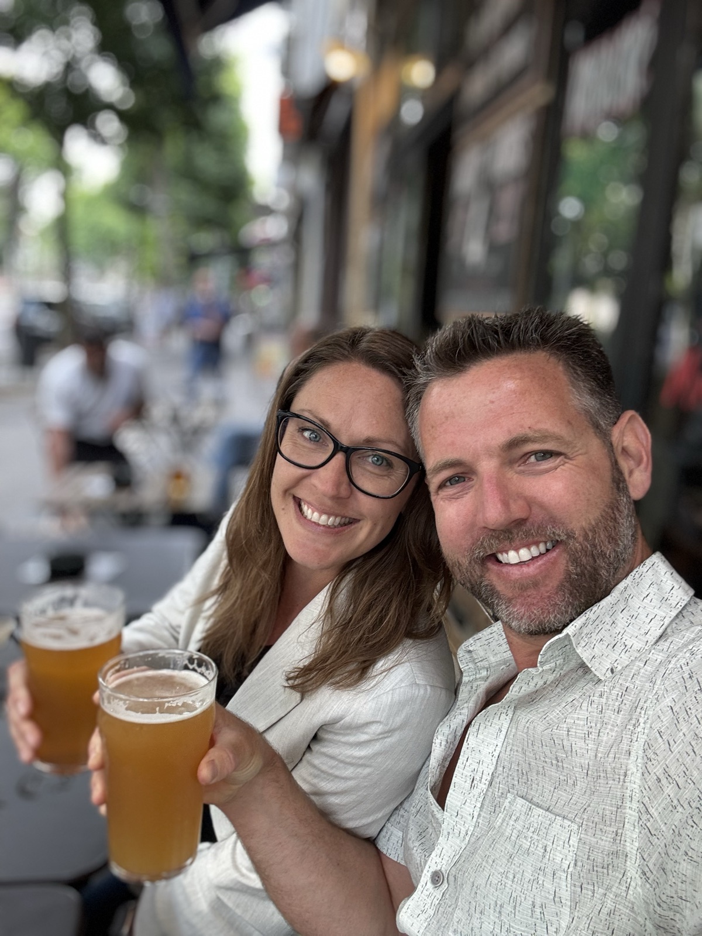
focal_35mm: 30
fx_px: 811
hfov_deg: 46.8
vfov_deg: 60.0
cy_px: 468
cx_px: 351
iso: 64
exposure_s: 1/50
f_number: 1.9
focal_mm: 2.69
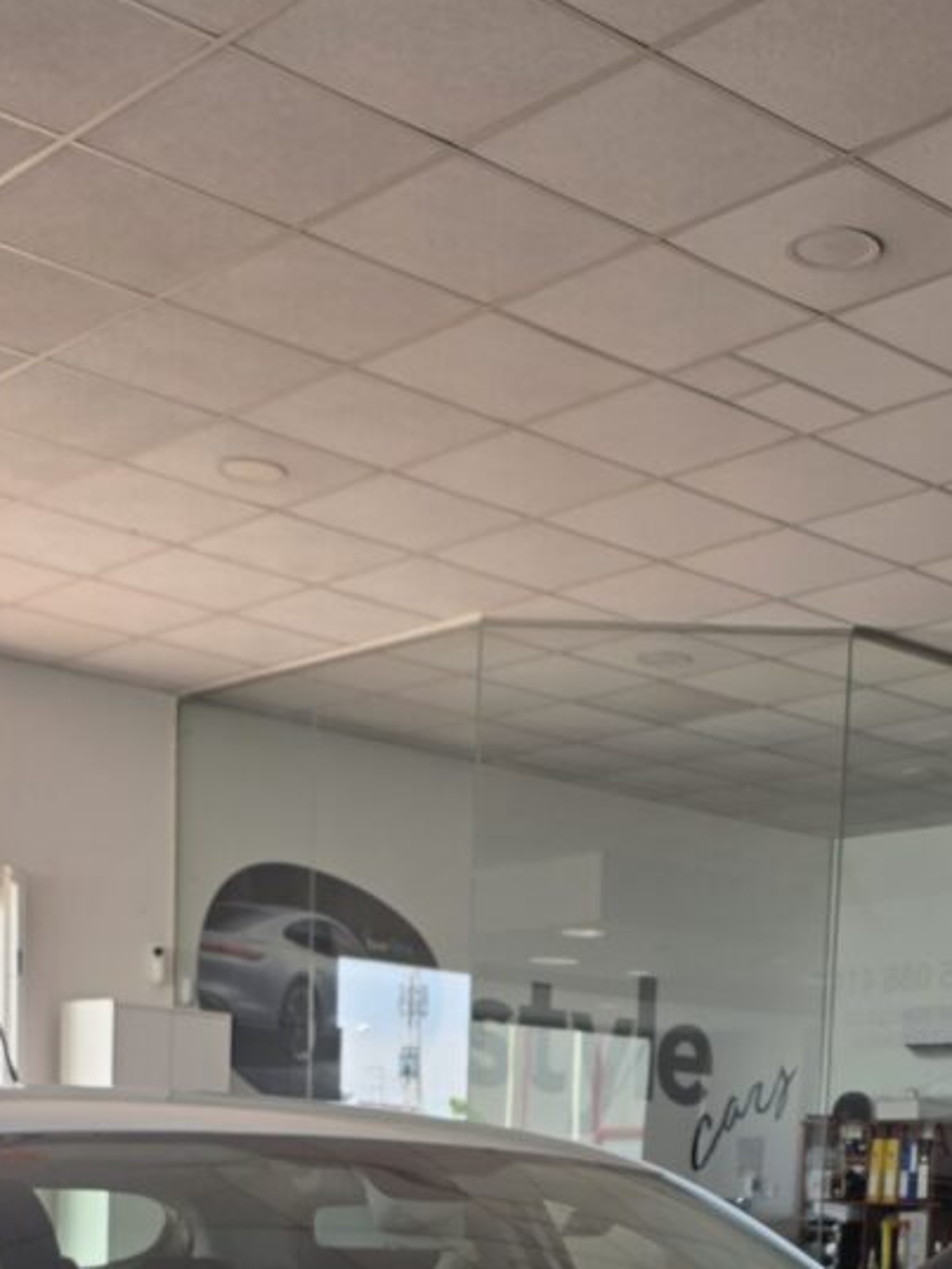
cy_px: 1453
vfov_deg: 28.7
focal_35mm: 60
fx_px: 2199
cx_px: 574
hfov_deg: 24.4
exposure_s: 1/150
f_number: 1.7
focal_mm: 6.3
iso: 16
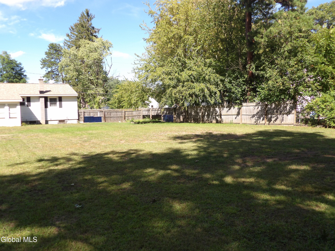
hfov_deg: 55.4
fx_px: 319
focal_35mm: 33
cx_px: 168
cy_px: 126
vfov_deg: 42.9
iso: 100
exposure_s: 1/569
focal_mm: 5.9
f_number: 3.1
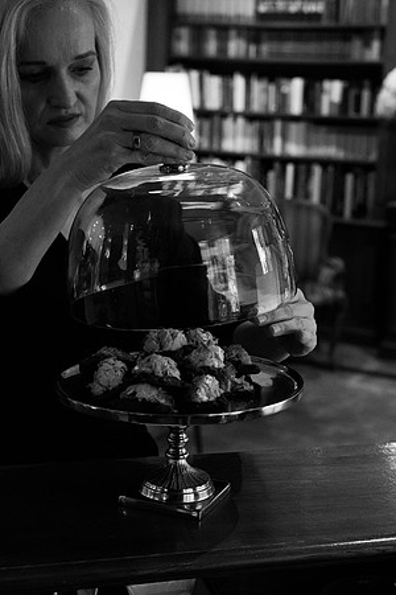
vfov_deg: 33.4
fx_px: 990
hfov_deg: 22.6
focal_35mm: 60
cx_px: 198
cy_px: 298
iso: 5000
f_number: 4
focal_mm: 40
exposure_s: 1/160
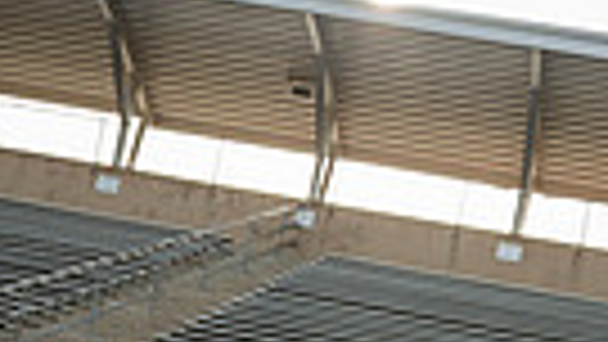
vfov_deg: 9.7
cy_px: 918
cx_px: 297
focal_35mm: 105
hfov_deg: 20.4
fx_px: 1693
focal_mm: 30
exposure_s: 1/250
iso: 400
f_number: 8
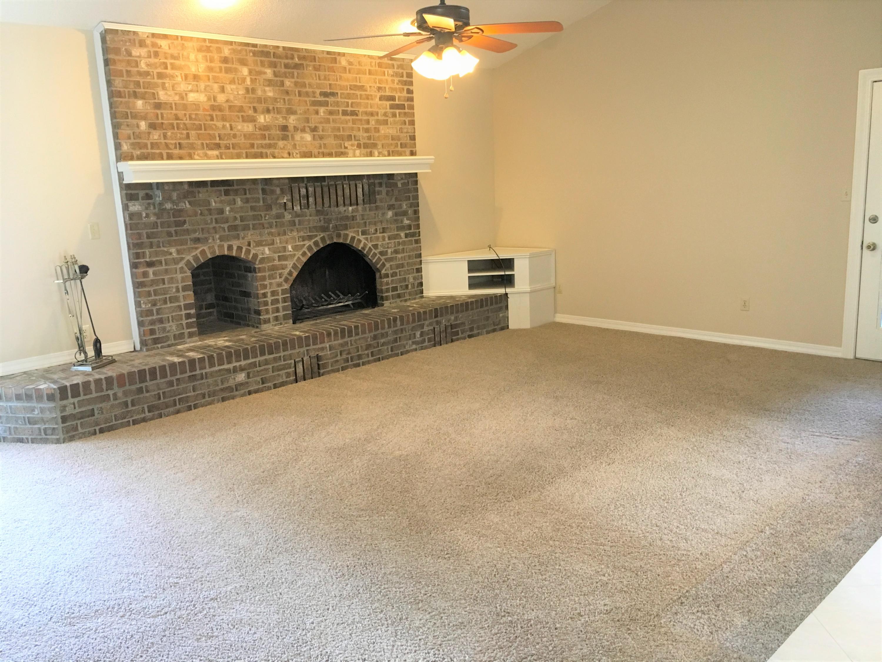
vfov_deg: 48.2
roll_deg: +2.8
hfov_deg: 61.7
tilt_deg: -11.8
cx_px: 441
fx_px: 739
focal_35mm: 29
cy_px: 331
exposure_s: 1/30
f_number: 2.2
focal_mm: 4.15
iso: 125
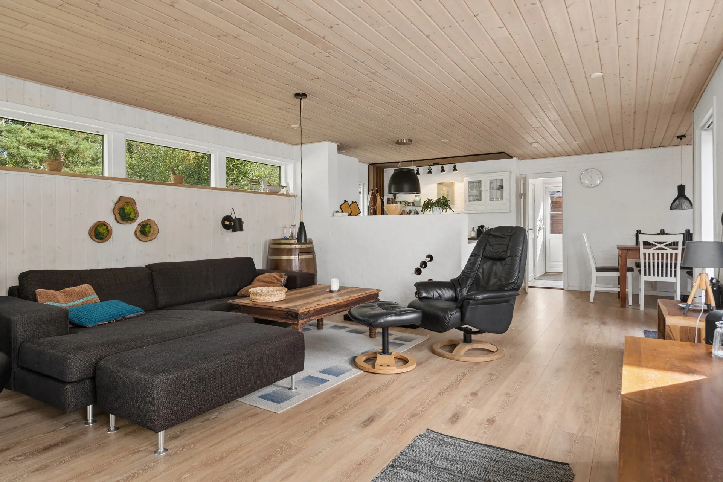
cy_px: 241
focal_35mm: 20
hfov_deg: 84.0
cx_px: 362
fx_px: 402
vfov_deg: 61.9
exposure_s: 1/50
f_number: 8
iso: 800
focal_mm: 20
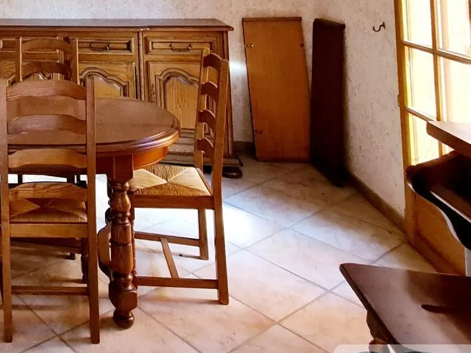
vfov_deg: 33.8
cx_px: -40
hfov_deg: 42.2
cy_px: -59
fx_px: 476
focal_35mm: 35
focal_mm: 2.2
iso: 320
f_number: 2.2
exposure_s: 1/33
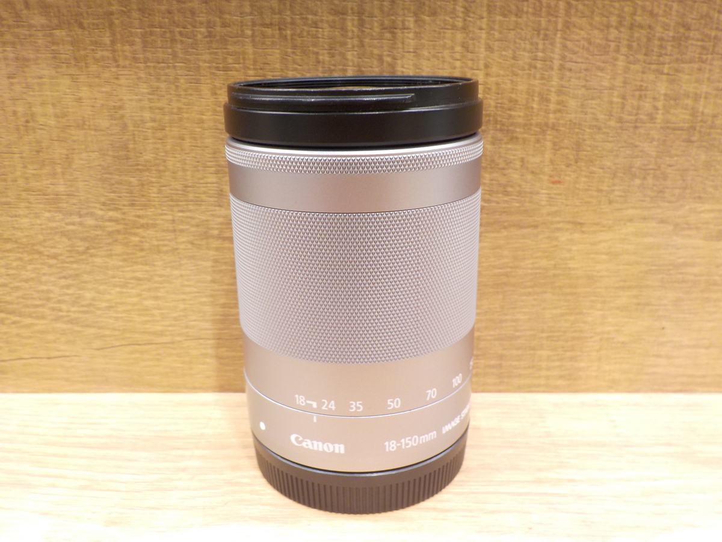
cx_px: 361
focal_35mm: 30
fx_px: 626
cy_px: 271
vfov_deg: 46.8
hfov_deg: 60.0
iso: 125
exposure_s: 1/40
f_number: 3.3
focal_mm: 4.1
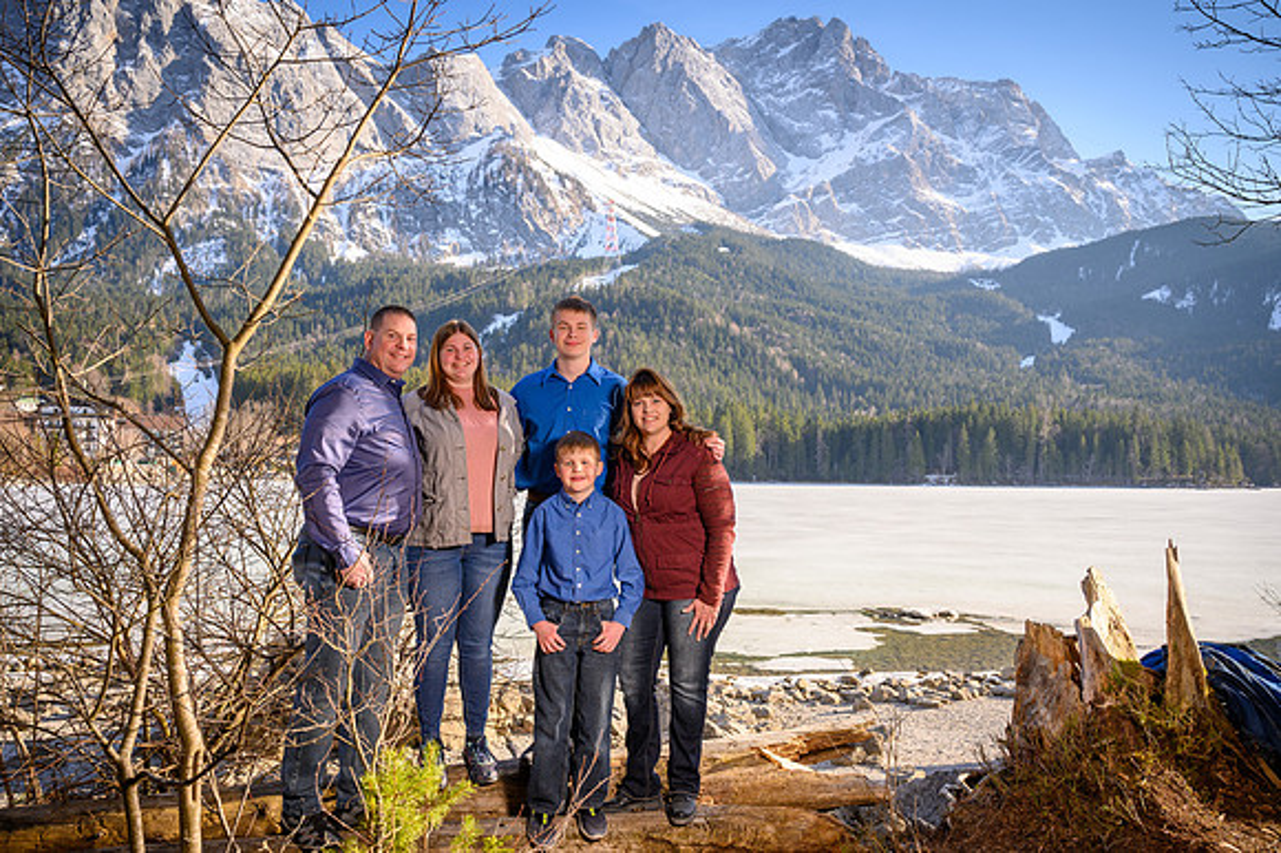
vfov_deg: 44.4
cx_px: 640
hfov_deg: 63.1
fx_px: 1043
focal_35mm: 29
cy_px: 426
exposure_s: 1/400
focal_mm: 27.5
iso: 125
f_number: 4.5
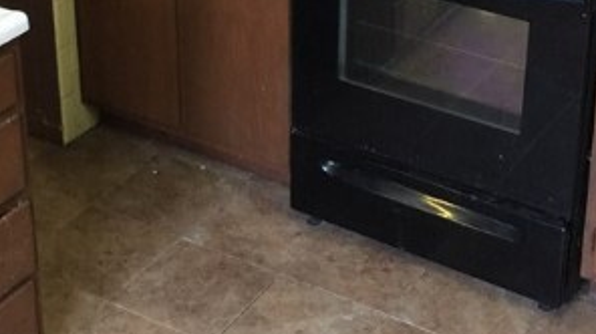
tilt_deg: -24.5
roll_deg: -1.4
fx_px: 1295
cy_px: -38
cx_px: 320
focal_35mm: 82
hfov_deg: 25.9
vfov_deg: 14.4
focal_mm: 4.15
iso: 125
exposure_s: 1/10
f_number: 2.2
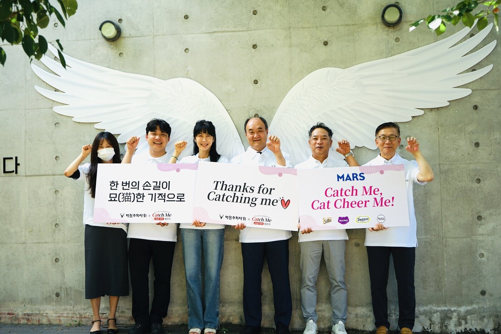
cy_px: 167
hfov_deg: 43.6
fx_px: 626
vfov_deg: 29.9
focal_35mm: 45
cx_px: 250
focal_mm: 45
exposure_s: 1/160
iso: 100
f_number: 4.5
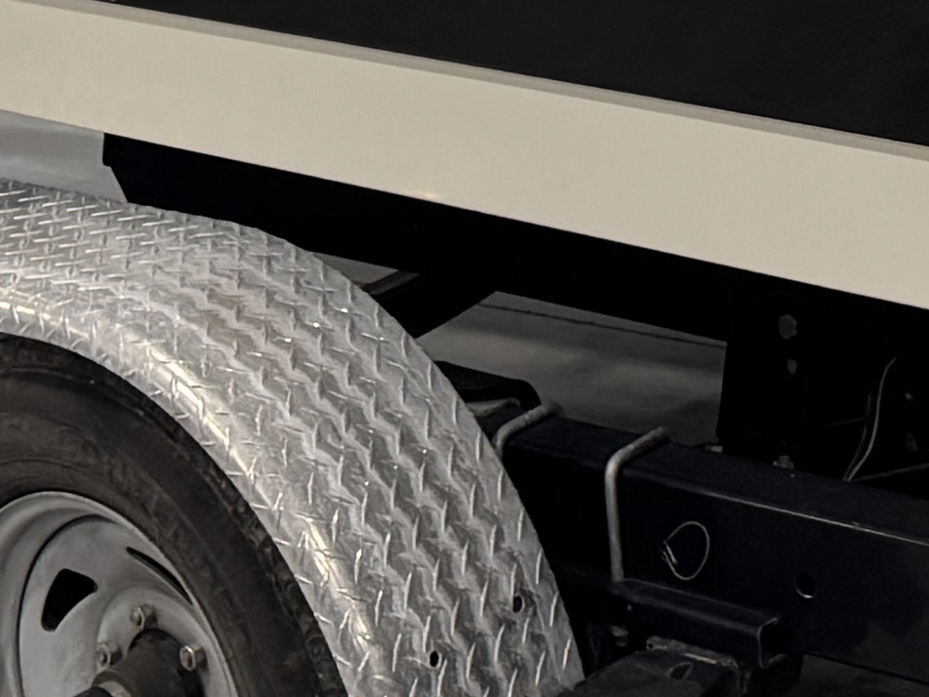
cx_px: 671
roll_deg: +5.2
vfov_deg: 9.0
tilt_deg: +2.8
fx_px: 3865
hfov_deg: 13.7
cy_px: -1120
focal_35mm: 144
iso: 160
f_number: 1.78
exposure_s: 1/120
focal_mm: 6.76
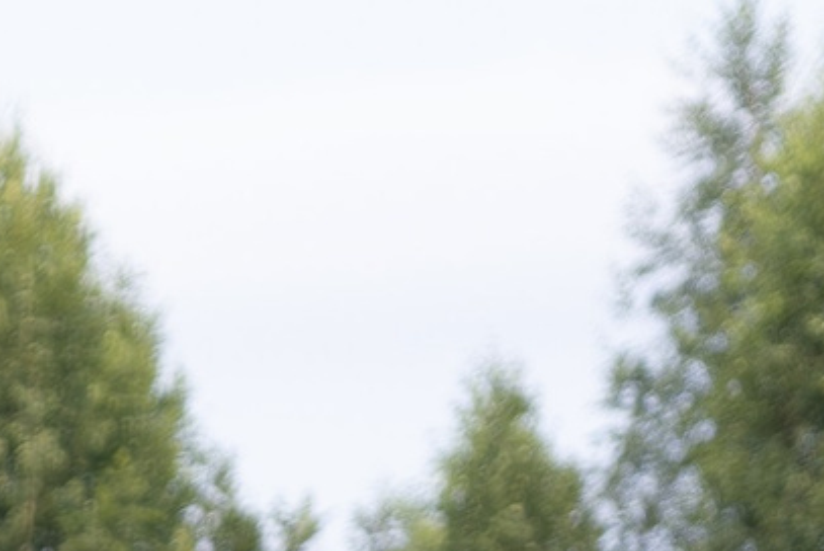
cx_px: -1033
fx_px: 11086
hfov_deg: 4.2
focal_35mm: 484
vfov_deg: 2.8
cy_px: 1322
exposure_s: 1/1250
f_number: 3.6
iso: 320
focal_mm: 51.6
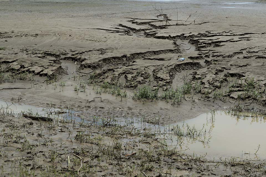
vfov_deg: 19.4
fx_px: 517
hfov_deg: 28.9
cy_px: 88
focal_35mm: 70
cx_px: 133
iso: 400
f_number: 13
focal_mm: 70
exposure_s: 1/800
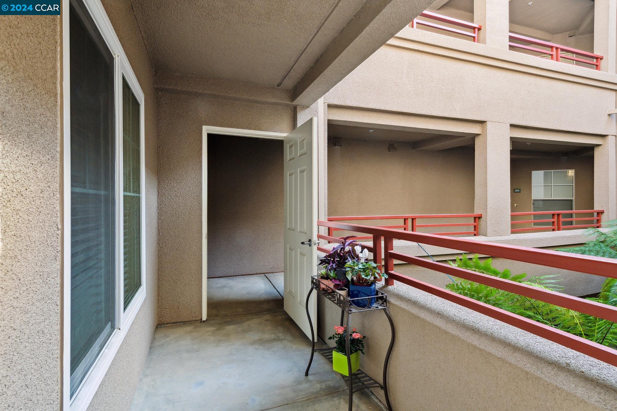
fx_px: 308
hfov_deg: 90.0
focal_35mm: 18
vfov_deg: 67.4
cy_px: 206
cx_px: 308
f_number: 11
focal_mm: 18
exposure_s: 1/20
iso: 320
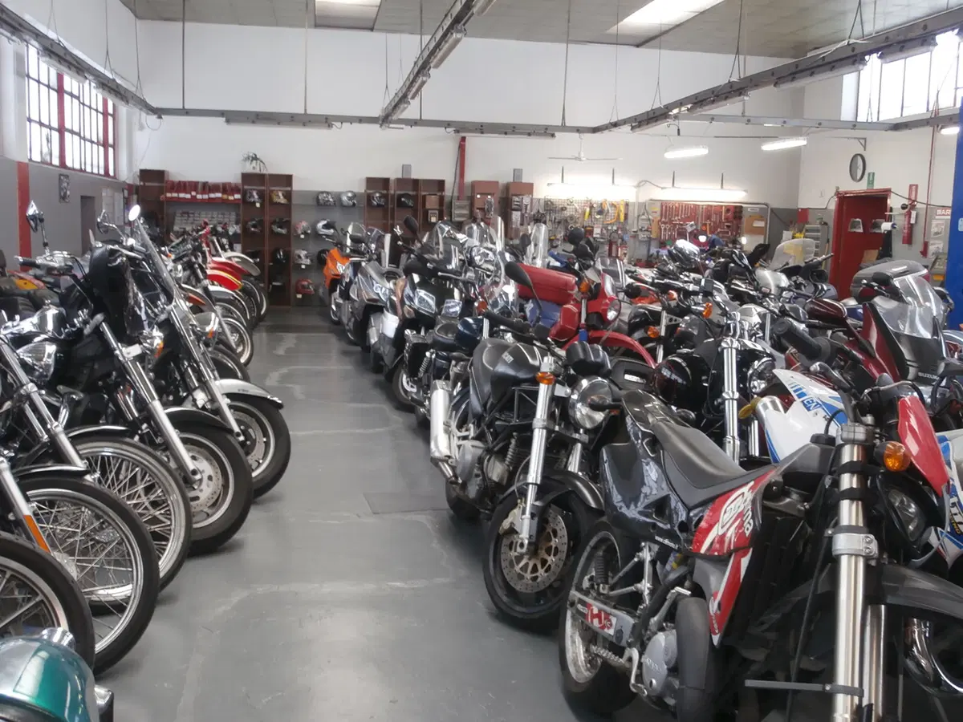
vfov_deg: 37.7
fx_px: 1057
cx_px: 482
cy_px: 361
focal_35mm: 38
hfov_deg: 49.0
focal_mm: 6.67
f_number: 3.9
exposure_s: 1/10
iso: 100
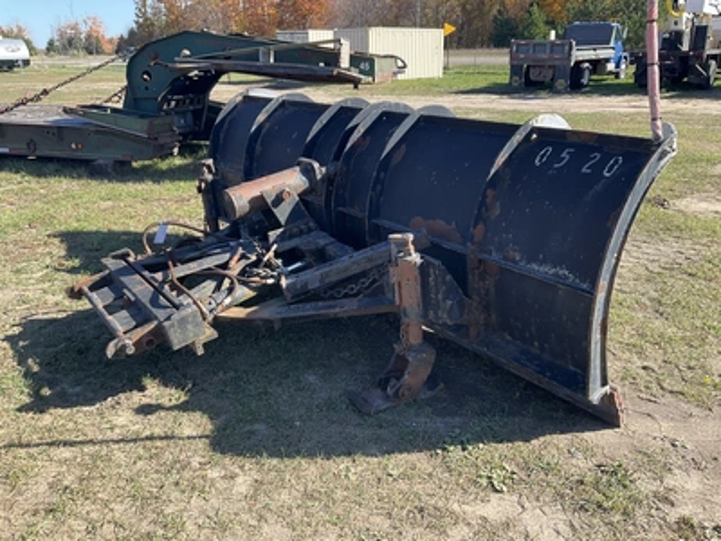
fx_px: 604
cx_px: 360
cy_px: 270
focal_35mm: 29
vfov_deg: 48.2
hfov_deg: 61.7
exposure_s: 1/397
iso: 25
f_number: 1.8
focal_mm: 3
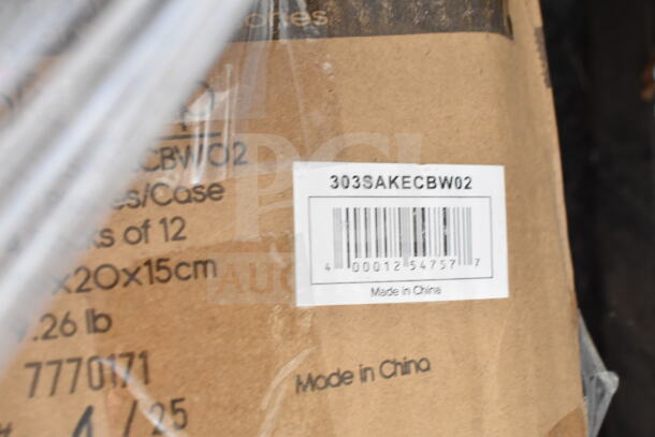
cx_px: 328
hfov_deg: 38.9
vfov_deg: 26.5
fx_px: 928
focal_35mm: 51
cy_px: 218
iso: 1600
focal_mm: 34
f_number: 9
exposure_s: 1/320
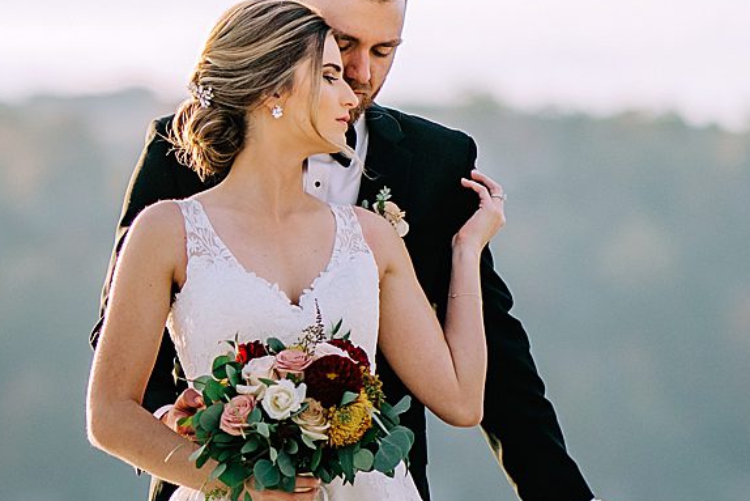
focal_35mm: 366
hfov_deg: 5.6
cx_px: -382
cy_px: 439
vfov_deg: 3.8
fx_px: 7626
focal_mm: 105
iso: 400
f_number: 1.8
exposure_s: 1/6400
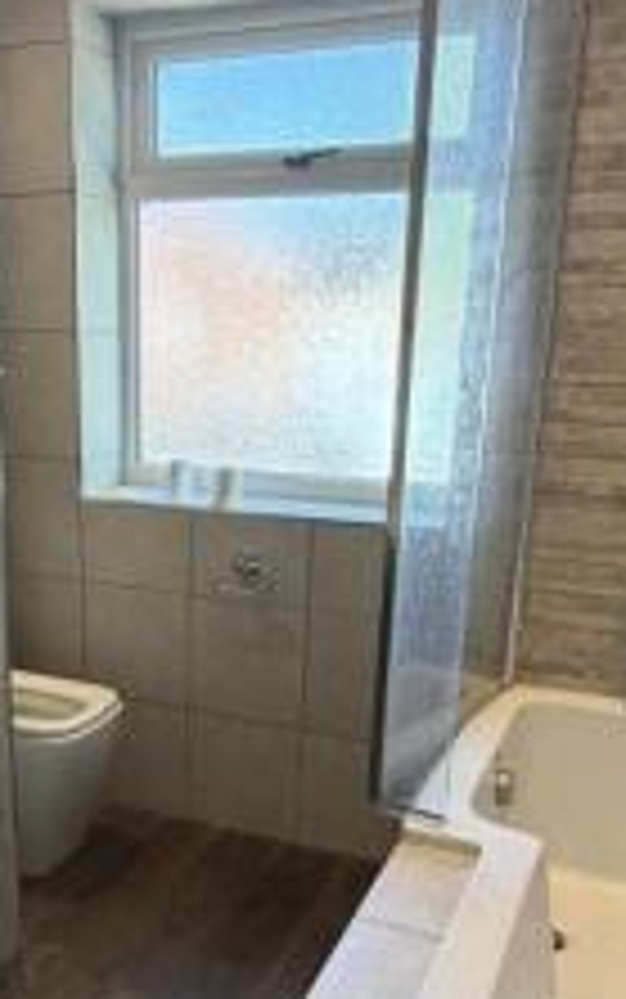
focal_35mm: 39
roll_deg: +0.2
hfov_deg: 32.4
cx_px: 187
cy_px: 677
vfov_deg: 49.4
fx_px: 1063
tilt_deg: -19.0
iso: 250
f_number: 2.2
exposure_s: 1/121
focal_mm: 2.22
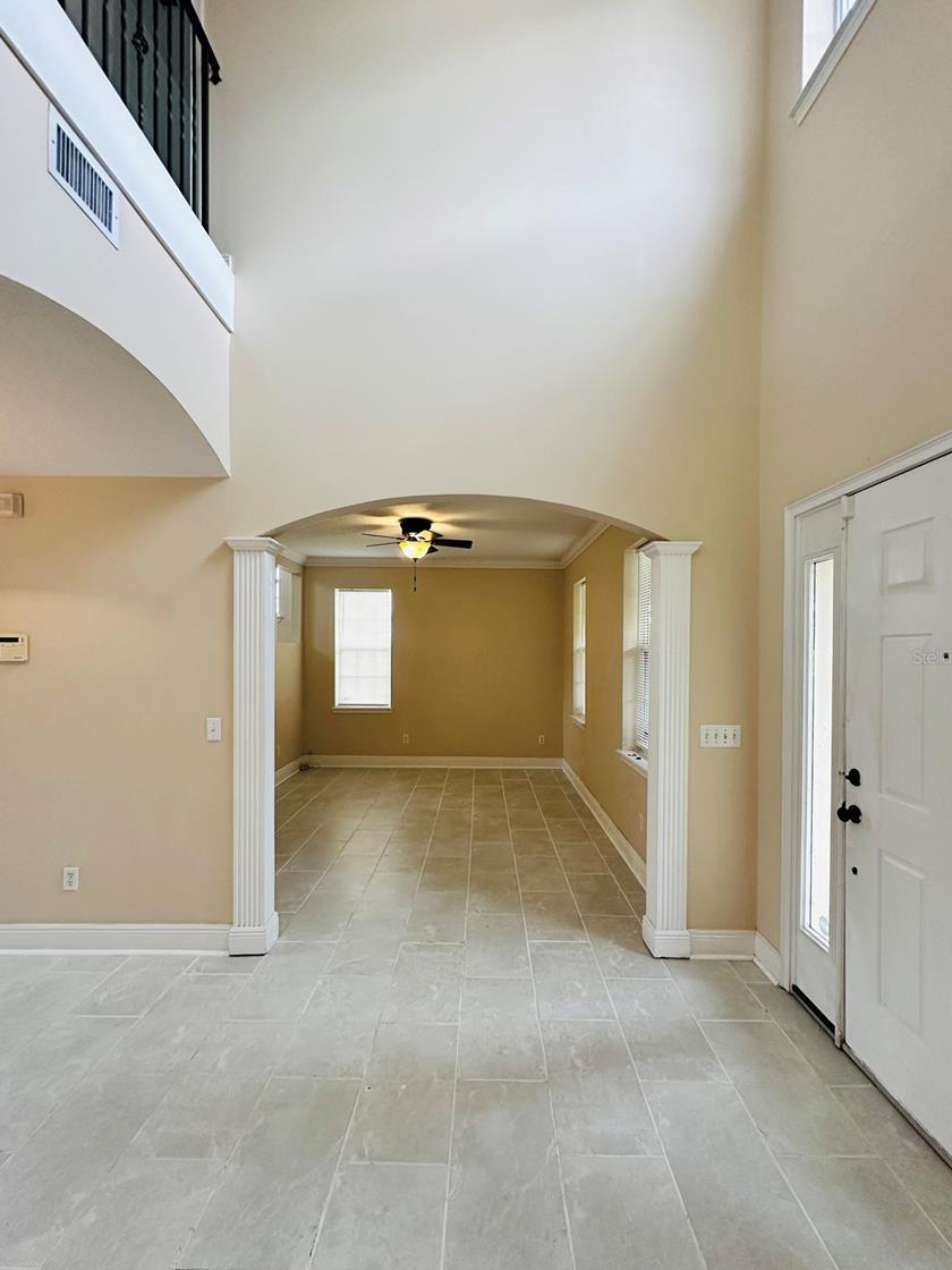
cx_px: 483
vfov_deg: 98.1
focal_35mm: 15
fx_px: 550
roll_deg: -0.9
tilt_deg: +1.5
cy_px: 657
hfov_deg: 81.7
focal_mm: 2.22
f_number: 2.2
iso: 200
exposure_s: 1/120
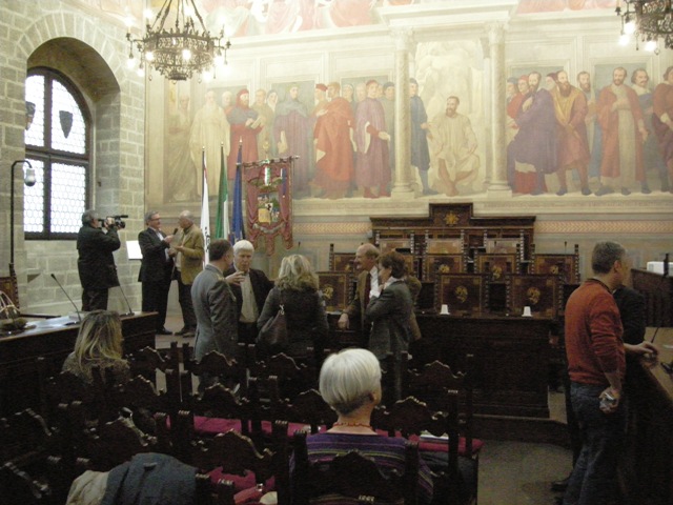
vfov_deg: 39.7
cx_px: 336
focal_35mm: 36
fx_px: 700
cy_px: 252
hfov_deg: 51.4
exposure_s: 1/30
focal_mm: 7.5
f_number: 2.7
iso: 1600
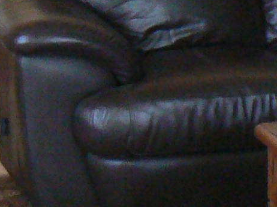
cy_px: -254
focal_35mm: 234
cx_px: 633
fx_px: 1872
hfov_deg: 7.9
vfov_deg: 6.1
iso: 200
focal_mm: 6
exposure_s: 1/20
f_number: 2.8
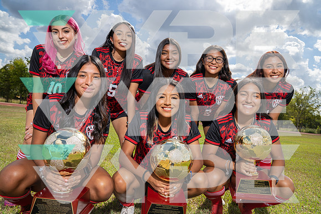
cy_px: 107
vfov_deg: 53.2
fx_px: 214
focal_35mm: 24
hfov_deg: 73.7
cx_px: 160
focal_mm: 24
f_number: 8
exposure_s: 1/250
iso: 100
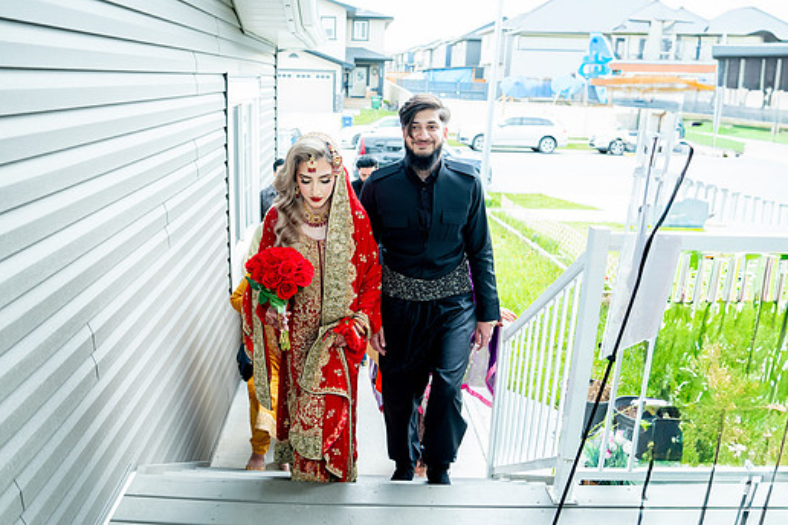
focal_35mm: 27
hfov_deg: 67.3
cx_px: 359
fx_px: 591
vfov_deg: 47.9
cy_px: 245
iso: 1000
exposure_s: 1/320
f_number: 2.8
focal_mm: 24
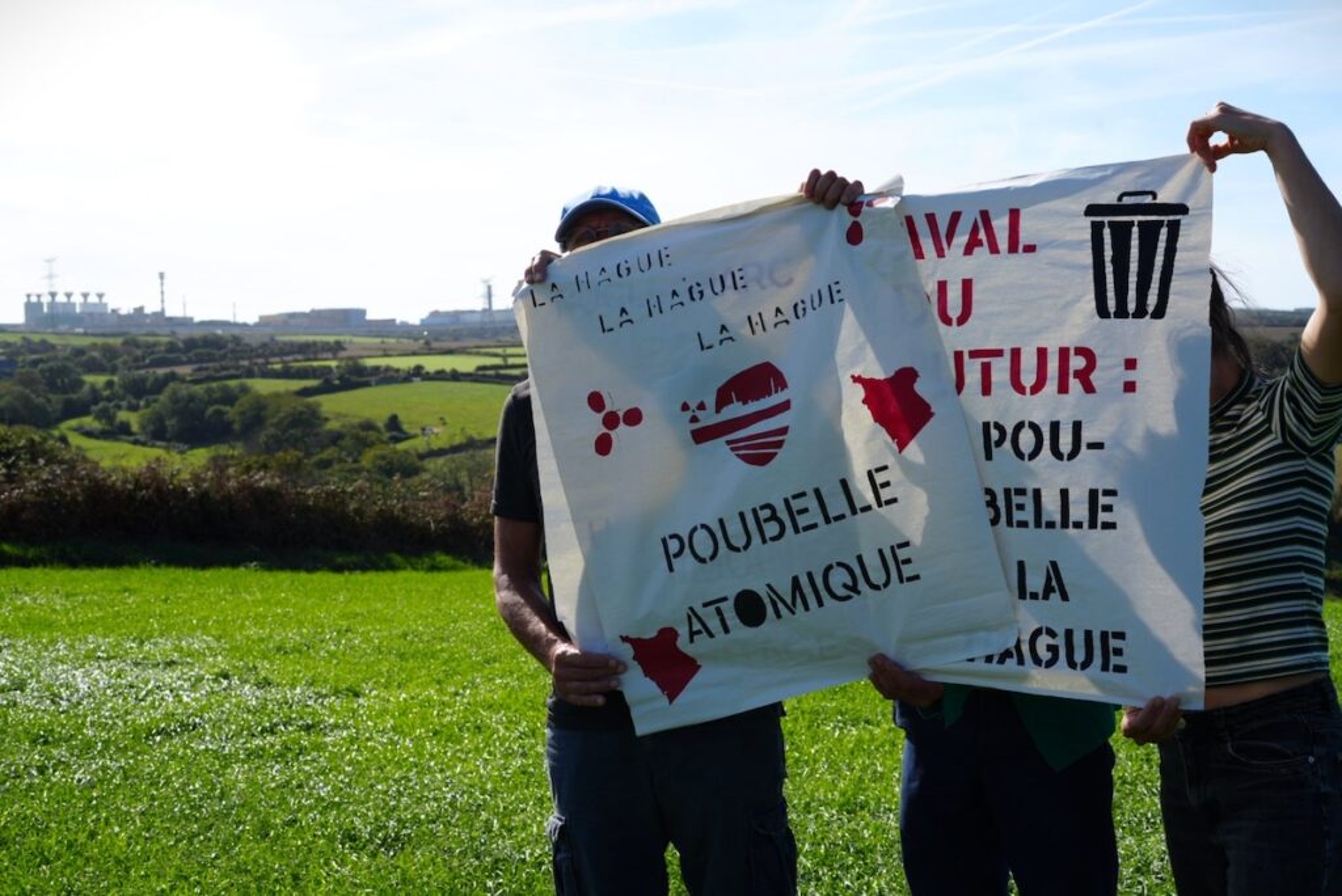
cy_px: 448
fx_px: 1865
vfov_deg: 27.0
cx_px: 671
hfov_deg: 39.6
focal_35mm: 50
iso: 100
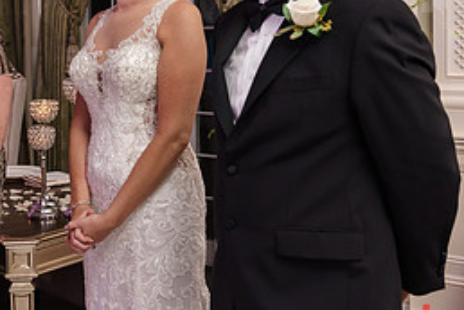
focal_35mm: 67
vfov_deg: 20.0
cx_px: 120
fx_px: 863
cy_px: 49
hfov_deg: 29.6
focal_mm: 25
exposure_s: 1/200
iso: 1600
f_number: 2.8
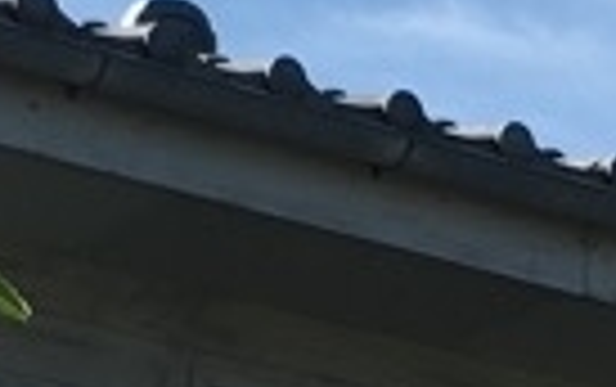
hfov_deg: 9.1
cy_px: 706
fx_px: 3866
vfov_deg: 5.6
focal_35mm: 230
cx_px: 490
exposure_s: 1/1637
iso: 25
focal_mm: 4.15
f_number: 2.2
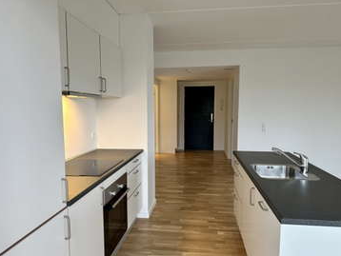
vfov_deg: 54.9
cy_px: 131
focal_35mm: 25
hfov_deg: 69.4
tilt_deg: -6.5
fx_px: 246
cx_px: 173
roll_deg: +0.1
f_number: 1.78
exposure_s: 1/50
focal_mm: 6.86
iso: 160
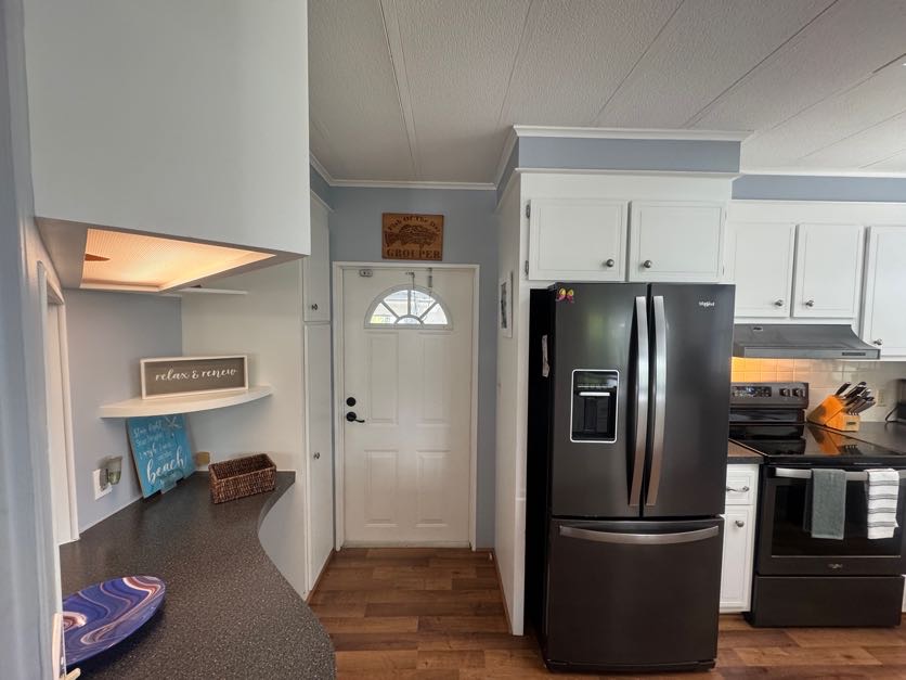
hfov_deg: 102.1
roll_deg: +0.1
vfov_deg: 85.7
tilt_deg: -3.1
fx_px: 366
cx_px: 453
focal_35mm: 14
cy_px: 340
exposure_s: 1/120
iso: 320
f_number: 2.2
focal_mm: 2.22
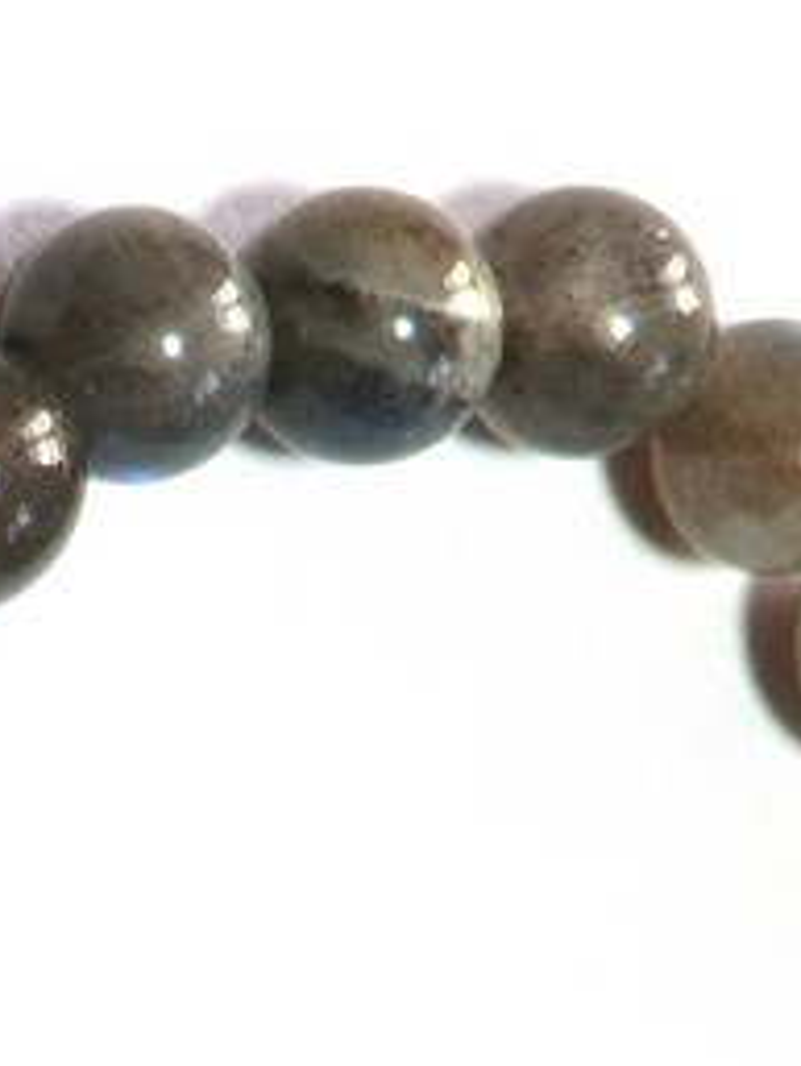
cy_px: 1738
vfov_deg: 8.9
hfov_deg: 6.9
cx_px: 104
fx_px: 6597
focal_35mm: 214
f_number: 4.2
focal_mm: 9.8
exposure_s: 1/60
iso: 100
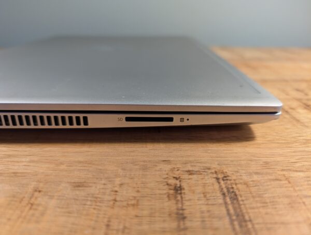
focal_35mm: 24
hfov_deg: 71.5
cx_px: 156
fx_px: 216
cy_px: 118
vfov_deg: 57.0
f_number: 1.68
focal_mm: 6.9
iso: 135
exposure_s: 1/50
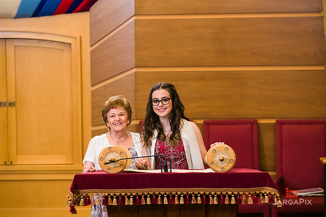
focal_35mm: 150
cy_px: 108
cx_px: 163
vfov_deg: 9.2
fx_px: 1359
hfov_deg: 13.7
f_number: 5.6
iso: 1600
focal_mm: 150
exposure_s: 1/200
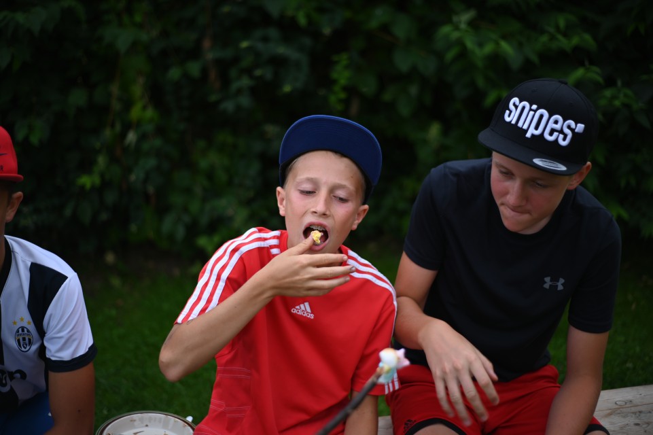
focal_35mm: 50
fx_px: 907
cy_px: 218
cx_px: 326
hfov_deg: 39.6
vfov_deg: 27.0
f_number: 1.8
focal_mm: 50
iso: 100
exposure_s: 1/320
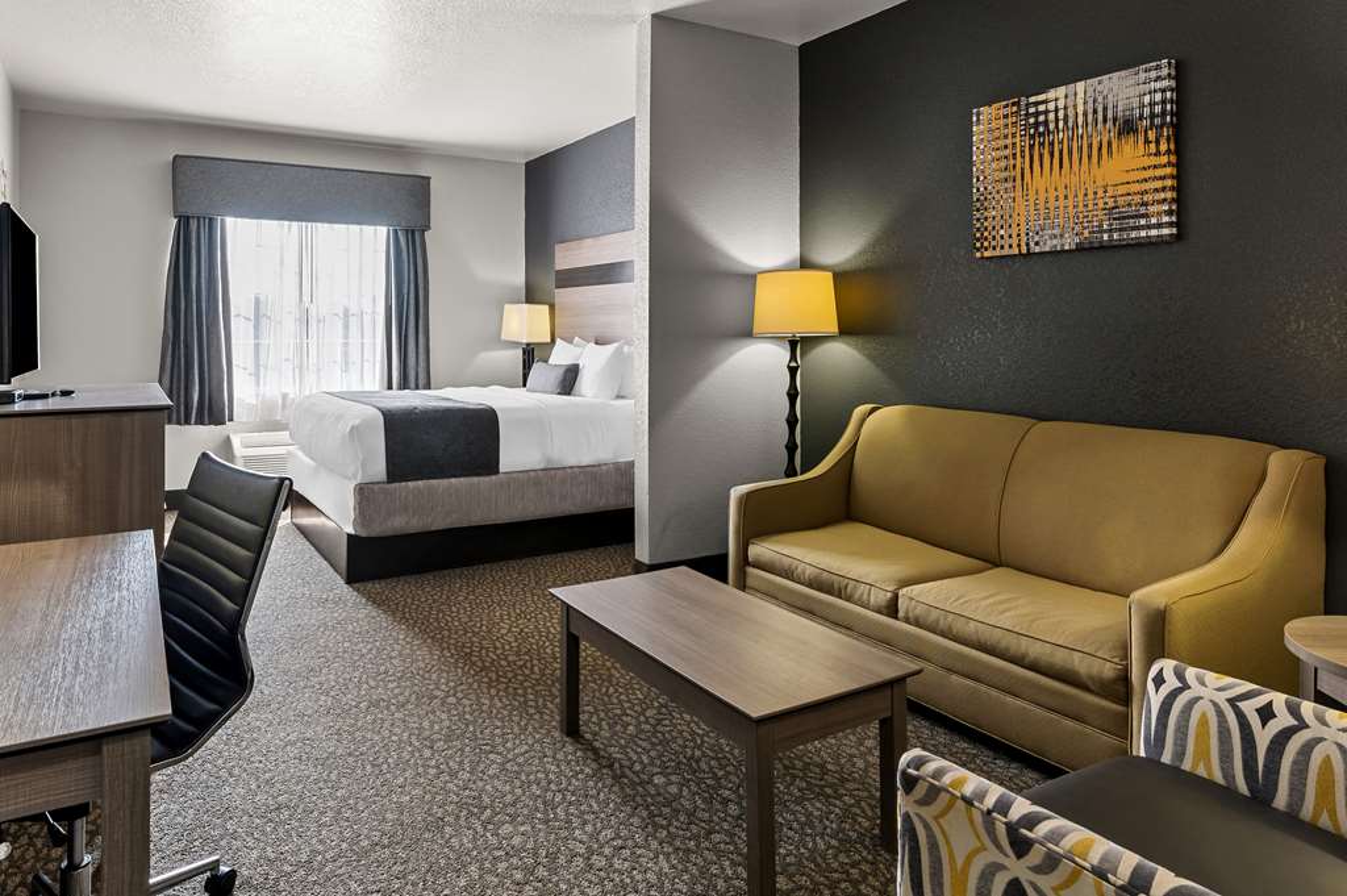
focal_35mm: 15
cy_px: 448
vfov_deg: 77.2
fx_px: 561
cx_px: 674
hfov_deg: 100.4
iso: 400
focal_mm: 15
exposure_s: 1/2
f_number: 8
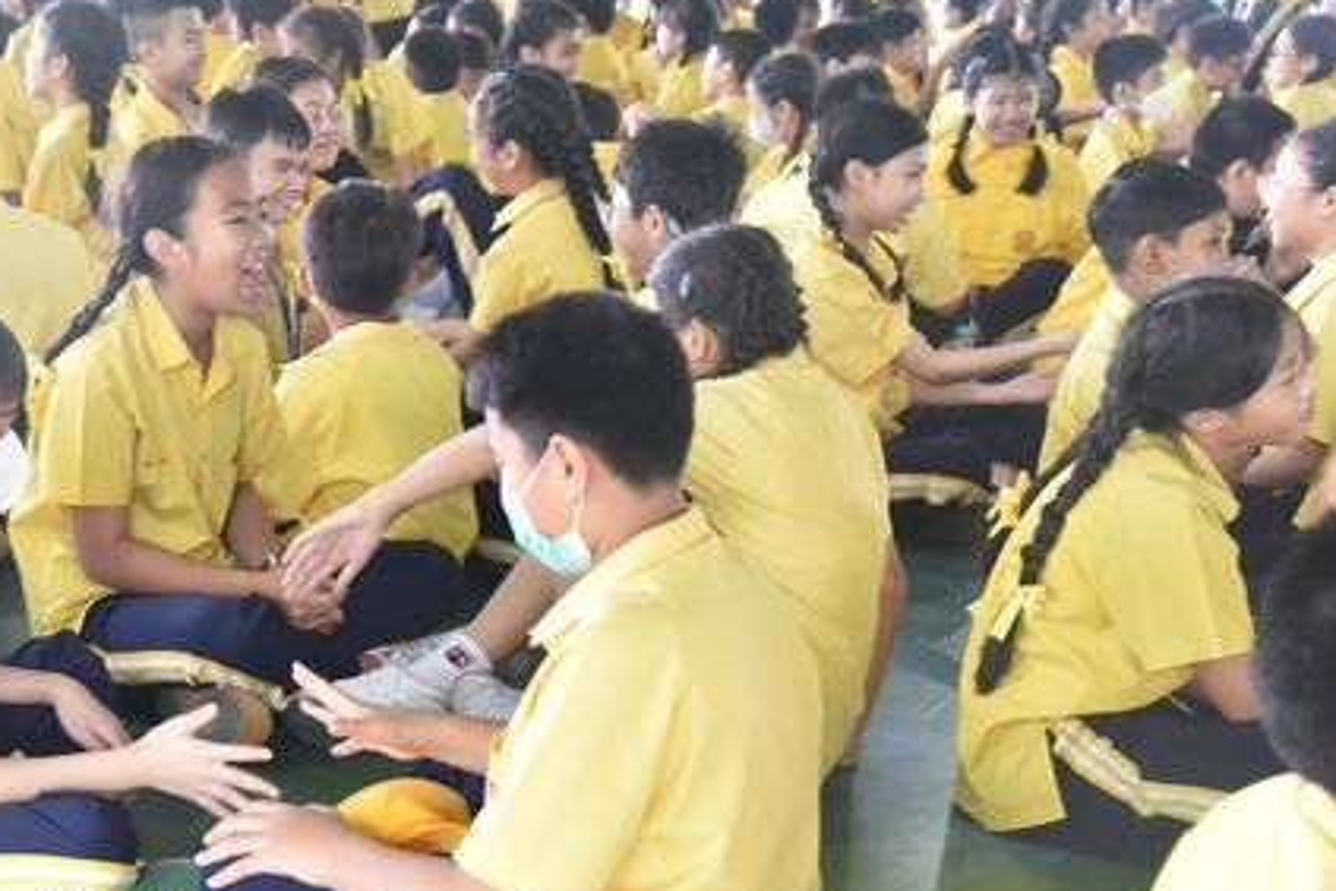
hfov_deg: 28.2
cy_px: 509
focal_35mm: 71
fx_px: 2635
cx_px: 401
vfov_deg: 19.2
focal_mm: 50
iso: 1600
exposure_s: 1/60
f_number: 4
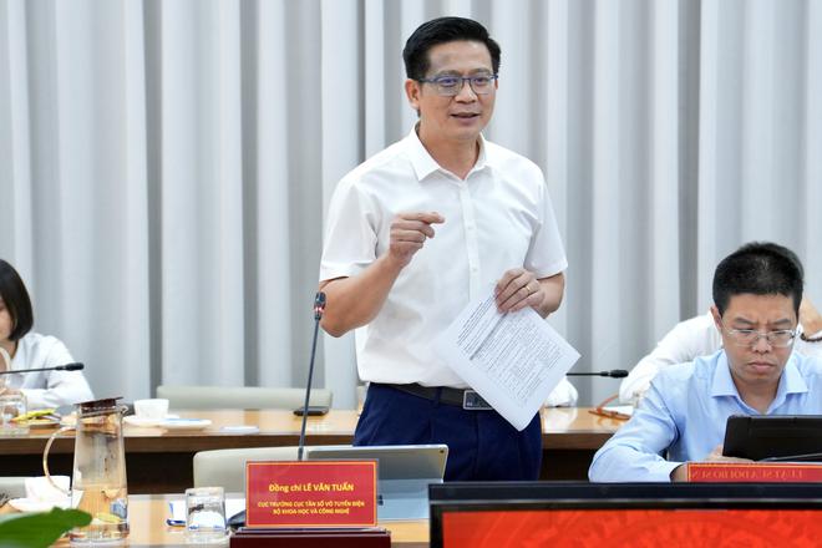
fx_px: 2397
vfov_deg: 13.0
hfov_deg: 19.5
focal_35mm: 105
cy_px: 274
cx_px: 411
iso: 1250
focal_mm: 70
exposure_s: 1/125
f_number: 3.5
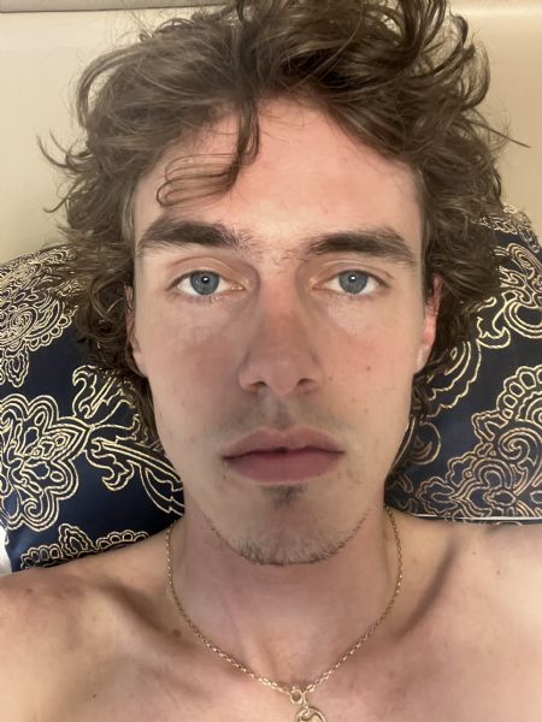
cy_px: 361
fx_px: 626
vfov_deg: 60.0
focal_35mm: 30
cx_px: 271
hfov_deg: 46.8
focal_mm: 2.71
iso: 400
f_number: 2.2
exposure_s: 1/33
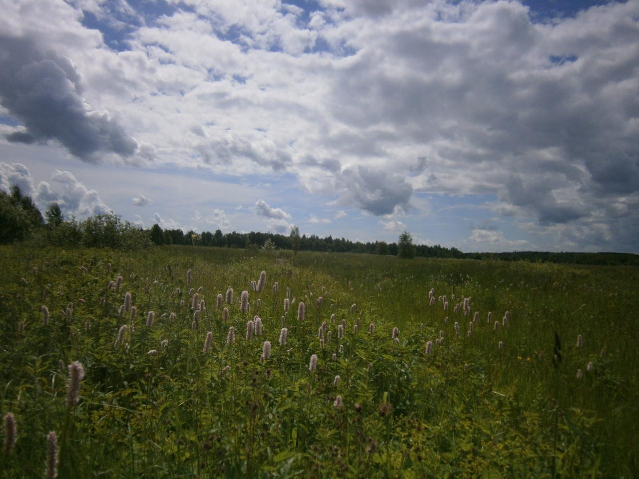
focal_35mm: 26
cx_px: 320
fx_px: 480
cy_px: 240
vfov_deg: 53.1
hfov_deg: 67.3
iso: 80
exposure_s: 1/640
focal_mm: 4.7
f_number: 8
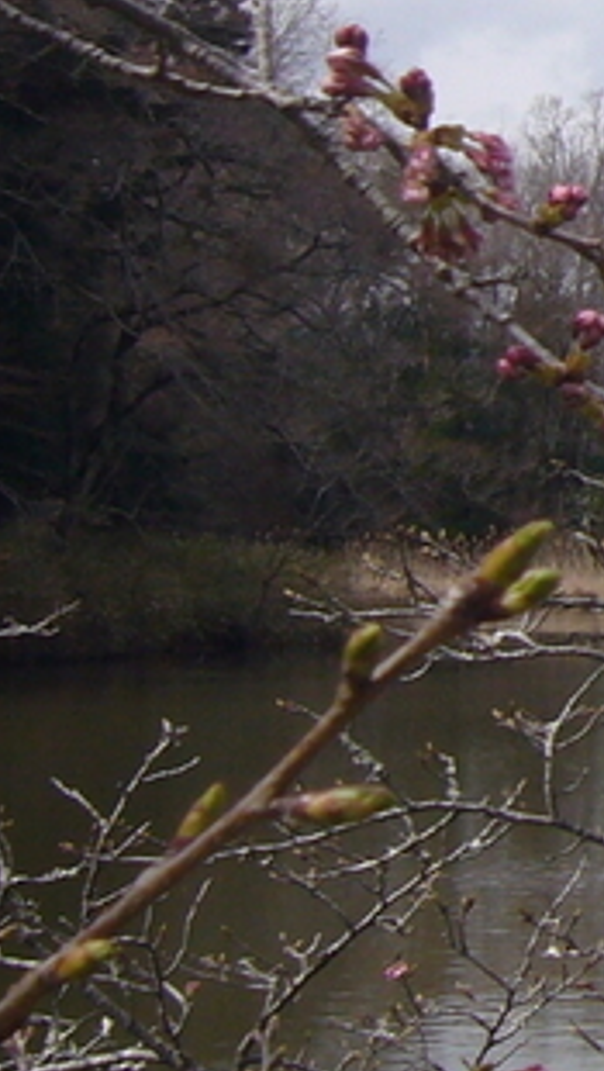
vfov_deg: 15.4
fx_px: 3947
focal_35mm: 139
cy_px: 273
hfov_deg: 7.9
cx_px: 1577
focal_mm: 5.4
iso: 80
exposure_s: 1/400
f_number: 6.3
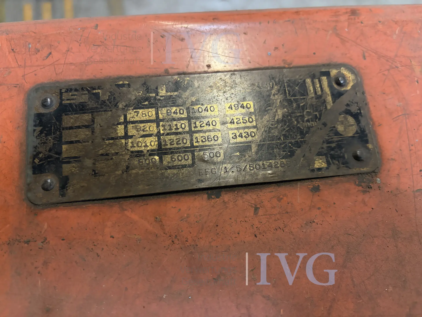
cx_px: 211
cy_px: 158
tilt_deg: -75.7
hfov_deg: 67.3
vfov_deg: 53.1
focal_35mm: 26
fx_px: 317
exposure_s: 1/33
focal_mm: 5.96
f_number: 1.6
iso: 500
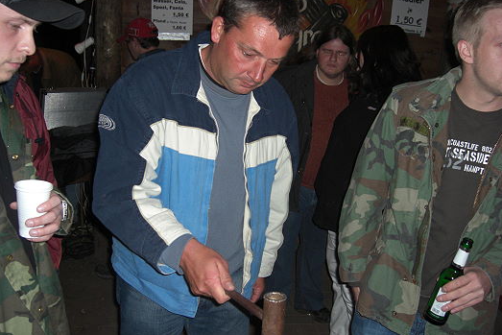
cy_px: 177
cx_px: 252
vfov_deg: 33.4
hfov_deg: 48.4
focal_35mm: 40
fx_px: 558
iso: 200
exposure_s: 1/60
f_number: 2.8
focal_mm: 7.9
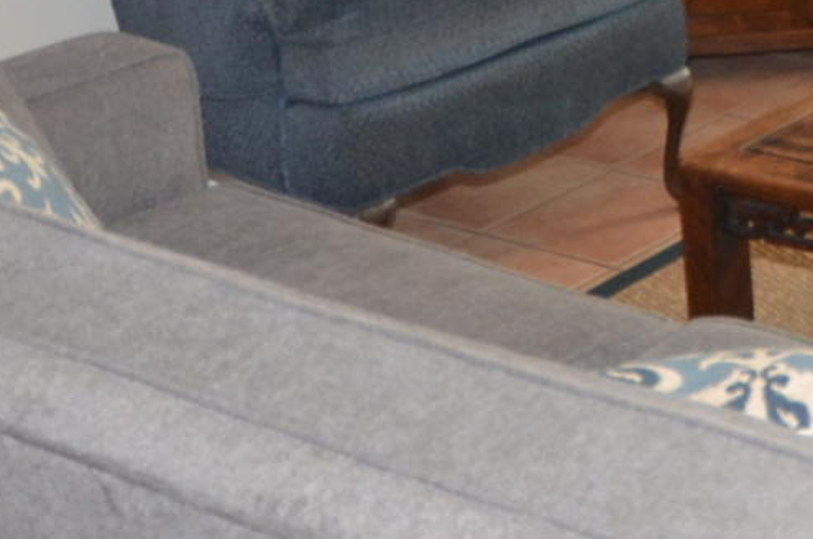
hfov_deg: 17.2
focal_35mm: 105
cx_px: 1296
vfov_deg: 11.9
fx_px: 2356
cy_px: -454
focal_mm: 11.5
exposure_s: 1/60
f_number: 4
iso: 400
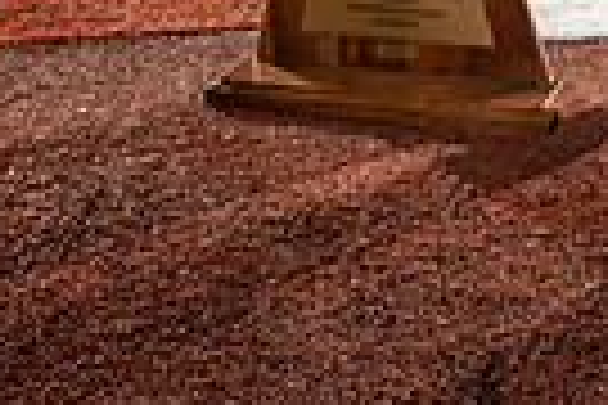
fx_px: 1689
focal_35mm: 100
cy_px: -504
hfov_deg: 19.6
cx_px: 662
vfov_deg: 11.7
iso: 800
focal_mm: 30
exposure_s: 1/250
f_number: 5.6
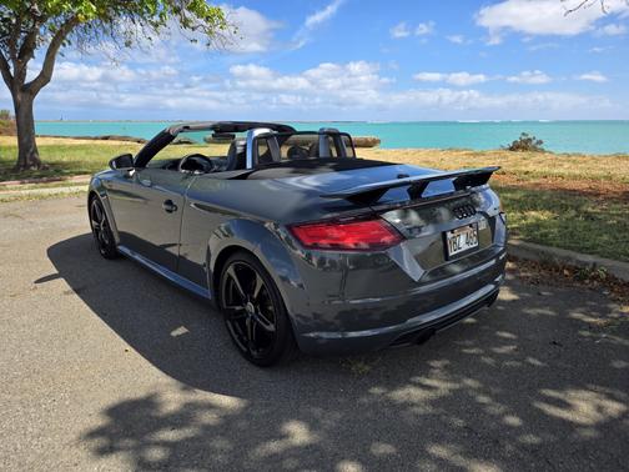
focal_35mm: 23
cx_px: 314
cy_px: 236
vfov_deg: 58.9
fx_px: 418
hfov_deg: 73.9
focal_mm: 6.25
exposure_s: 1/3559
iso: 80
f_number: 1.7
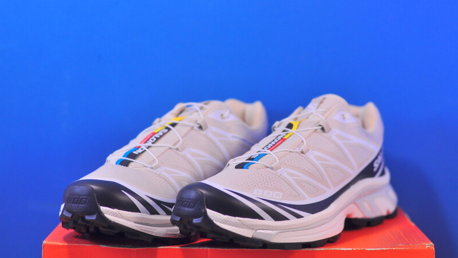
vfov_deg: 15.3
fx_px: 959
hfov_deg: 26.9
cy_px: 121
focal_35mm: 79
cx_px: 229
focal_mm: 50
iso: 250
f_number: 2.5
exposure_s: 1/320
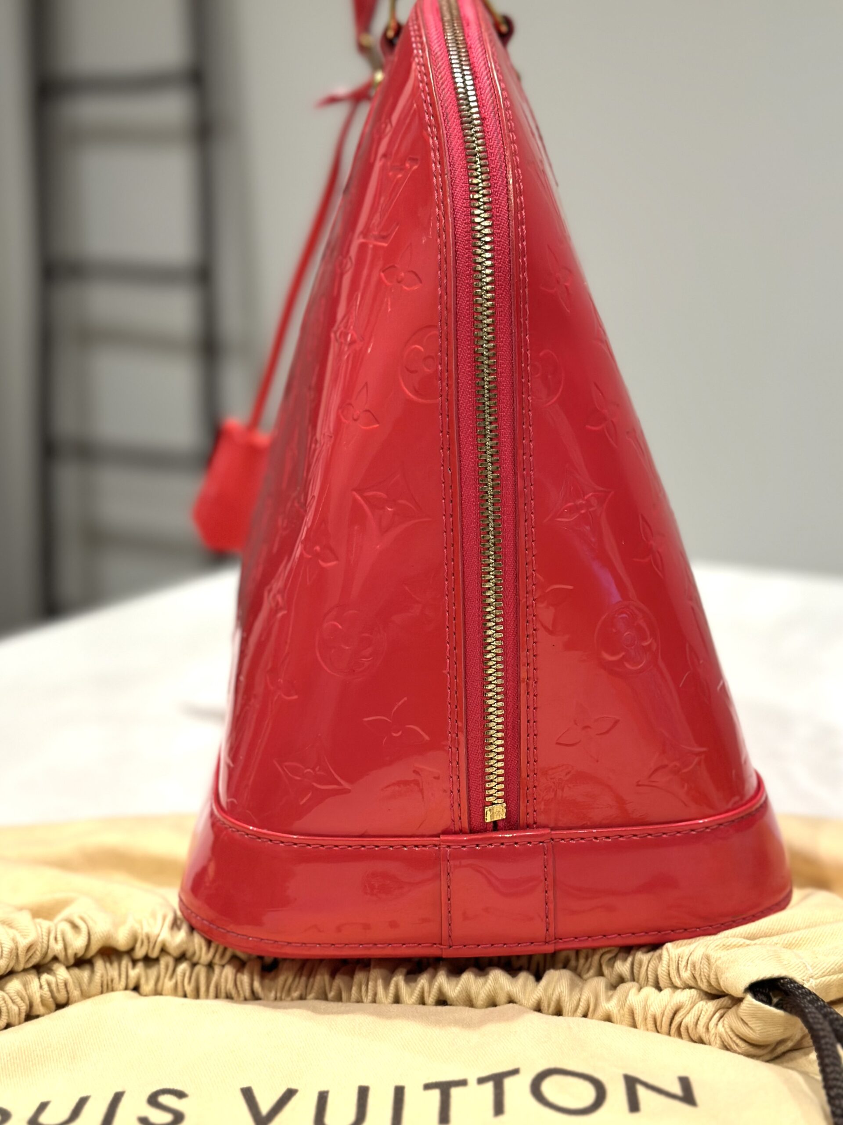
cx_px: 422
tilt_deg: -13.1
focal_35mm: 48
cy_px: 562
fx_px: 1559
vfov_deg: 39.7
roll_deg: +3.3
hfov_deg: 30.3
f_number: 1.78
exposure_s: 1/60
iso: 160
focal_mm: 6.86
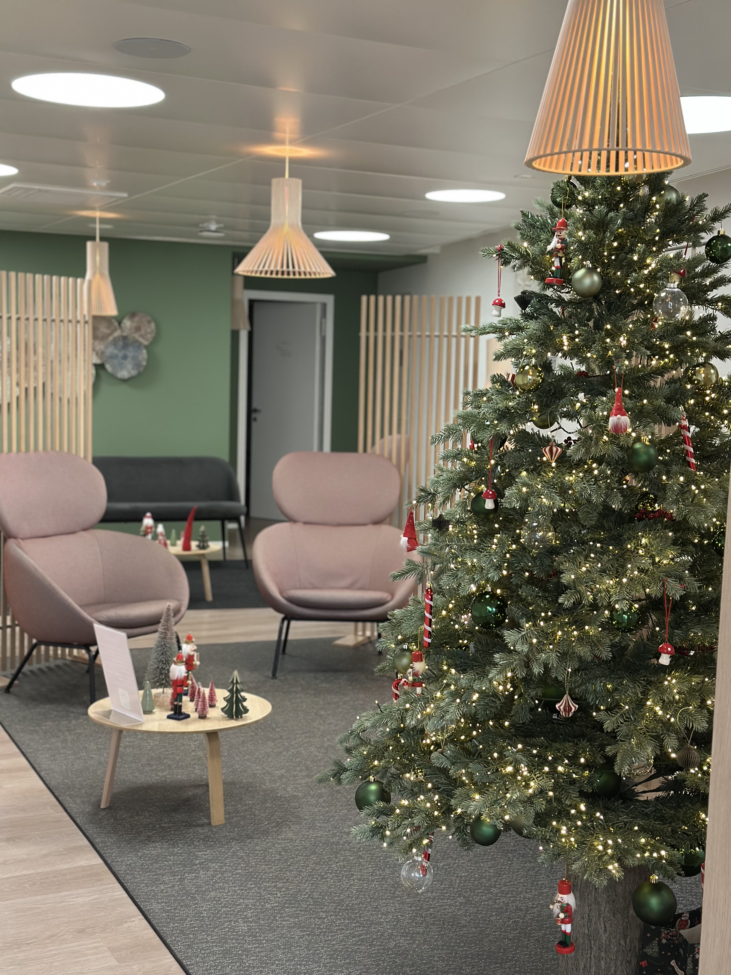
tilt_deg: -5.2
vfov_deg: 39.7
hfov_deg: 30.3
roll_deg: -2.2
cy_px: 488
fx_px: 1352
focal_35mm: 48
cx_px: 366
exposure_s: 1/51
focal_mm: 6.86
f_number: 1.78
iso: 250
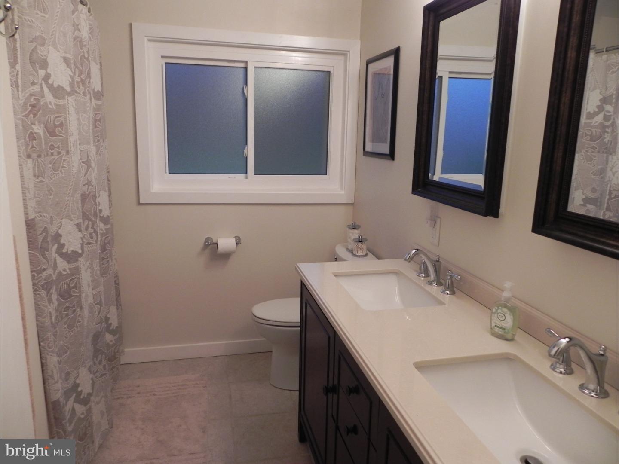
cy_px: 232
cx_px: 310
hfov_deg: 67.3
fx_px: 465
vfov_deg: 53.1
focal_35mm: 26
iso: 234
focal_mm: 4.6
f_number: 2.8
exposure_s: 1/30
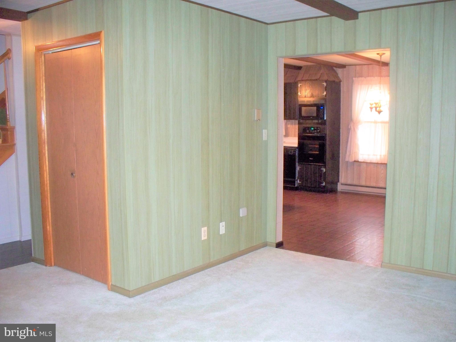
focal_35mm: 36
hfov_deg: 51.4
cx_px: 228
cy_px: 171
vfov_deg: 39.7
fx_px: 474
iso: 400
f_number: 2.8
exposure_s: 1/30
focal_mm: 7.54
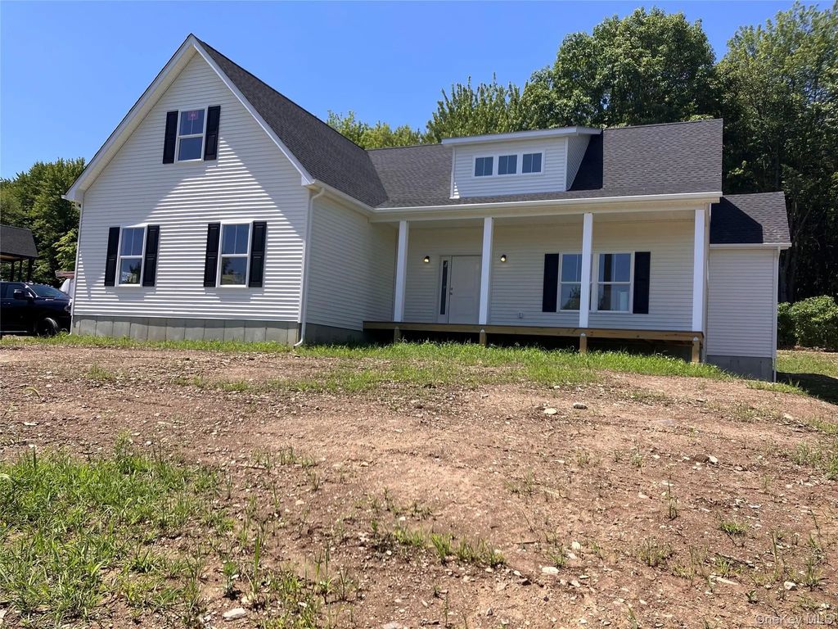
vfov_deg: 49.7
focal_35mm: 28
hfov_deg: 63.4
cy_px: 314
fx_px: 678
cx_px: 419
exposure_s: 1/1621
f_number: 1.8
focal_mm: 3.99
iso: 32
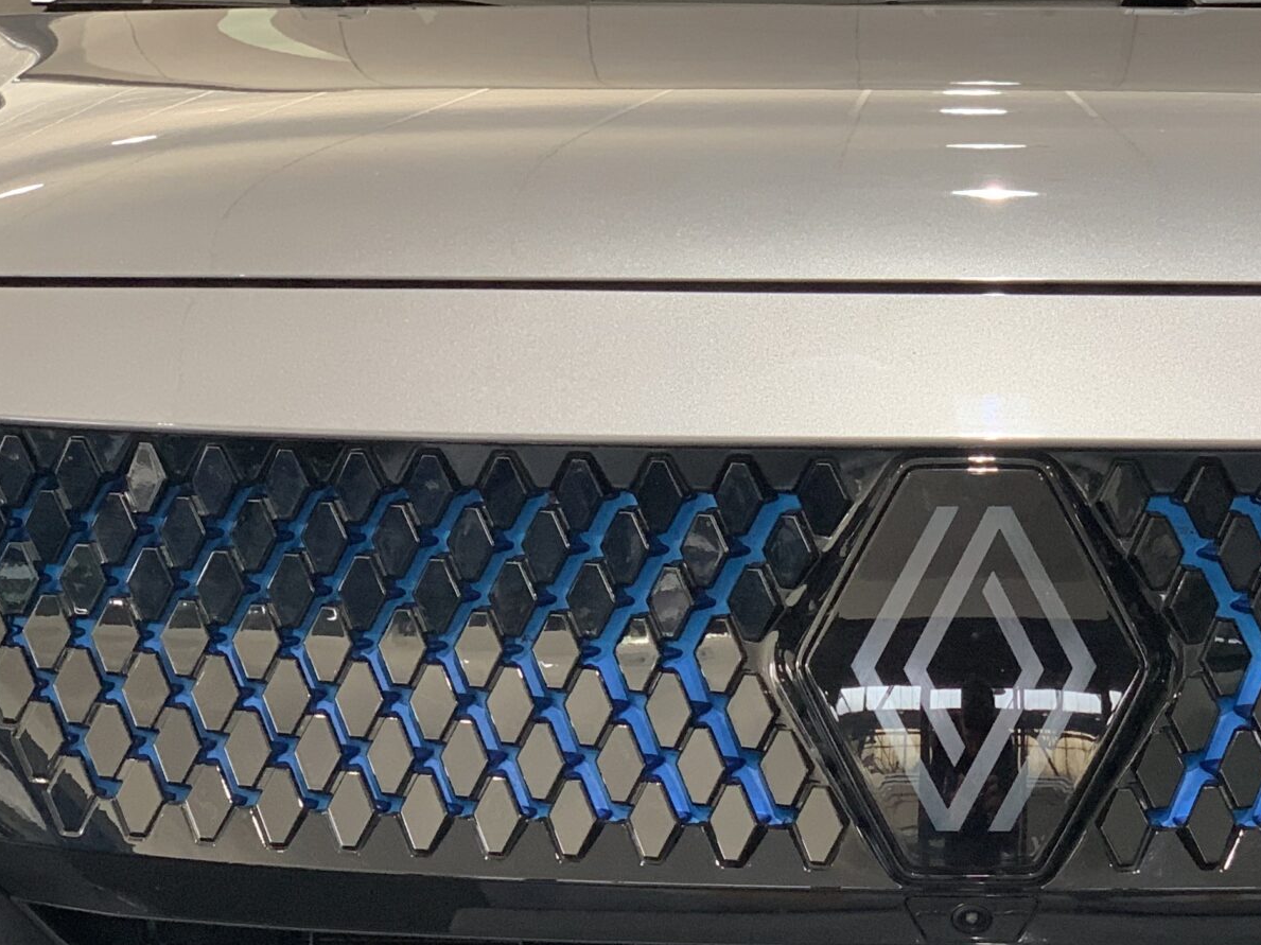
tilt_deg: -7.8
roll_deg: -0.1
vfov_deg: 13.1
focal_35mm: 112
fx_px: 4079
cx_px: 962
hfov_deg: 17.5
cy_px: 835
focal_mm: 6
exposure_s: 1/100
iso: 125
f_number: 2.4
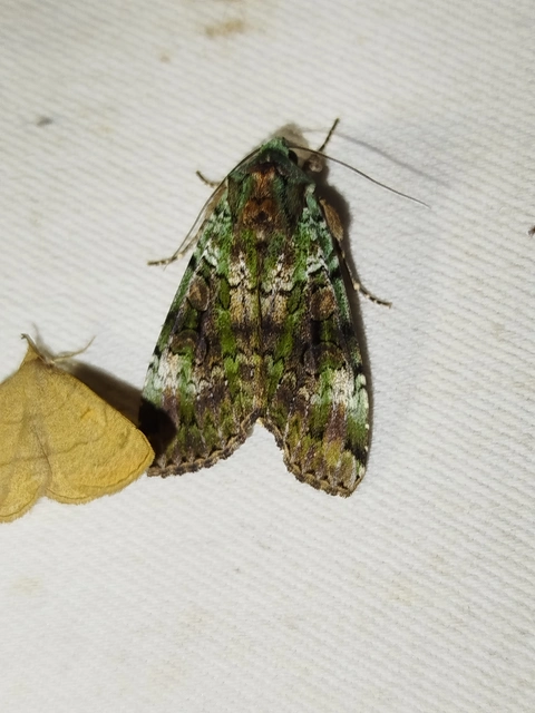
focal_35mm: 55
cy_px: 356
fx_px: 1133
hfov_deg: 26.6
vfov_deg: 34.9
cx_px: 268
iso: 64
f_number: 1.7
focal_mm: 5.31
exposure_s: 1/50
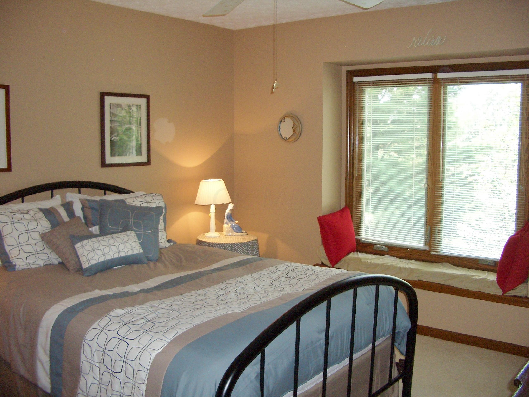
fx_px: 535
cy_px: 198
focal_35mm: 35
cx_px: 264
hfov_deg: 52.6
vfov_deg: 40.7
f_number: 2.6
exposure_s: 1/60
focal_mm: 5.8
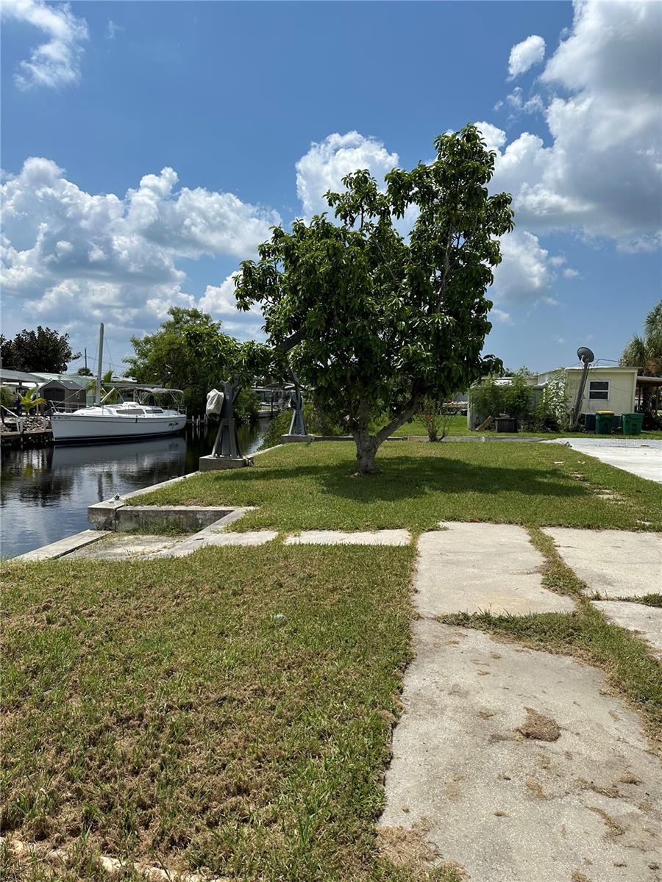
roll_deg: -1.7
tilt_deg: -4.0
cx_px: 331
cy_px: 441
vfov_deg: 71.6
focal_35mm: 24
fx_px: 612
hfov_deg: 56.8
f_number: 1.78
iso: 80
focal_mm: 6.86
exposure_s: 1/7576
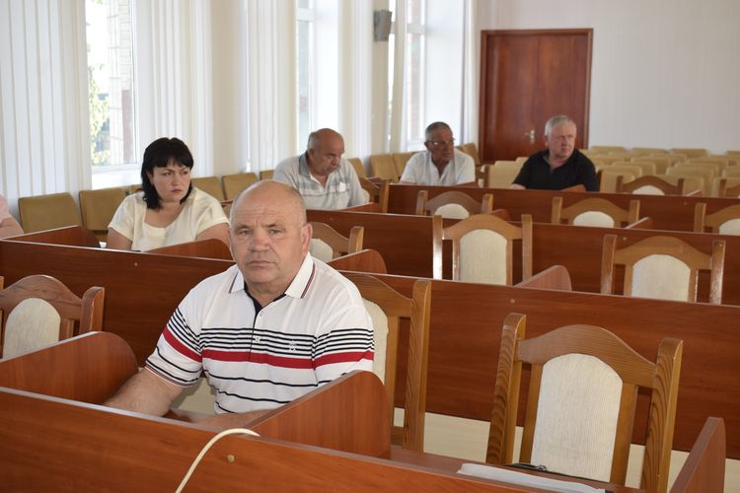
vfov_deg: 28.9
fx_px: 956
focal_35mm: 46
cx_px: 370
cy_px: 246
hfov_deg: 42.3
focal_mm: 31
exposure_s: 1/125
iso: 560
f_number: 5.6
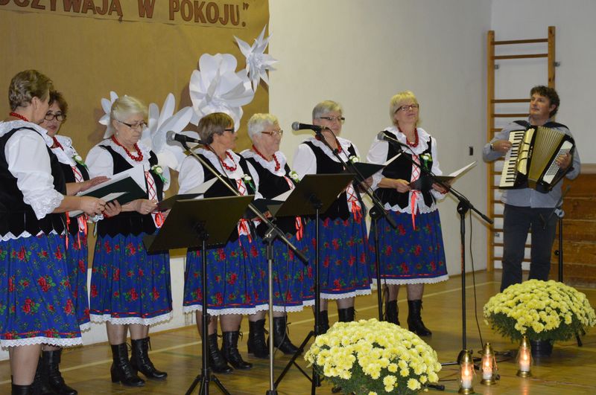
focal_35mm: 72
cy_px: 198
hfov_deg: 28.1
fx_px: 1190
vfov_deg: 18.9
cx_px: 298
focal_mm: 48
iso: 2000
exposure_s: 1/60
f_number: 4.8
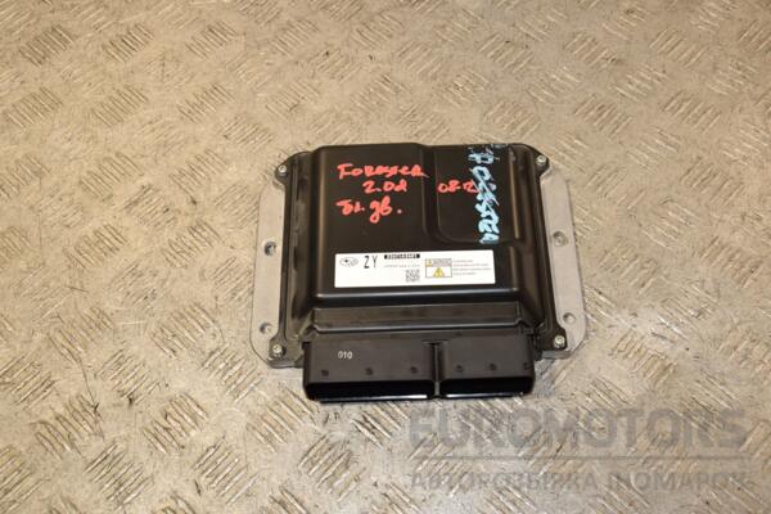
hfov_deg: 46.4
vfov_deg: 31.9
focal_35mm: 42
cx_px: 386
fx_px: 899
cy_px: 257
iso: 800
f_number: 8
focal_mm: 28
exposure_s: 1/200
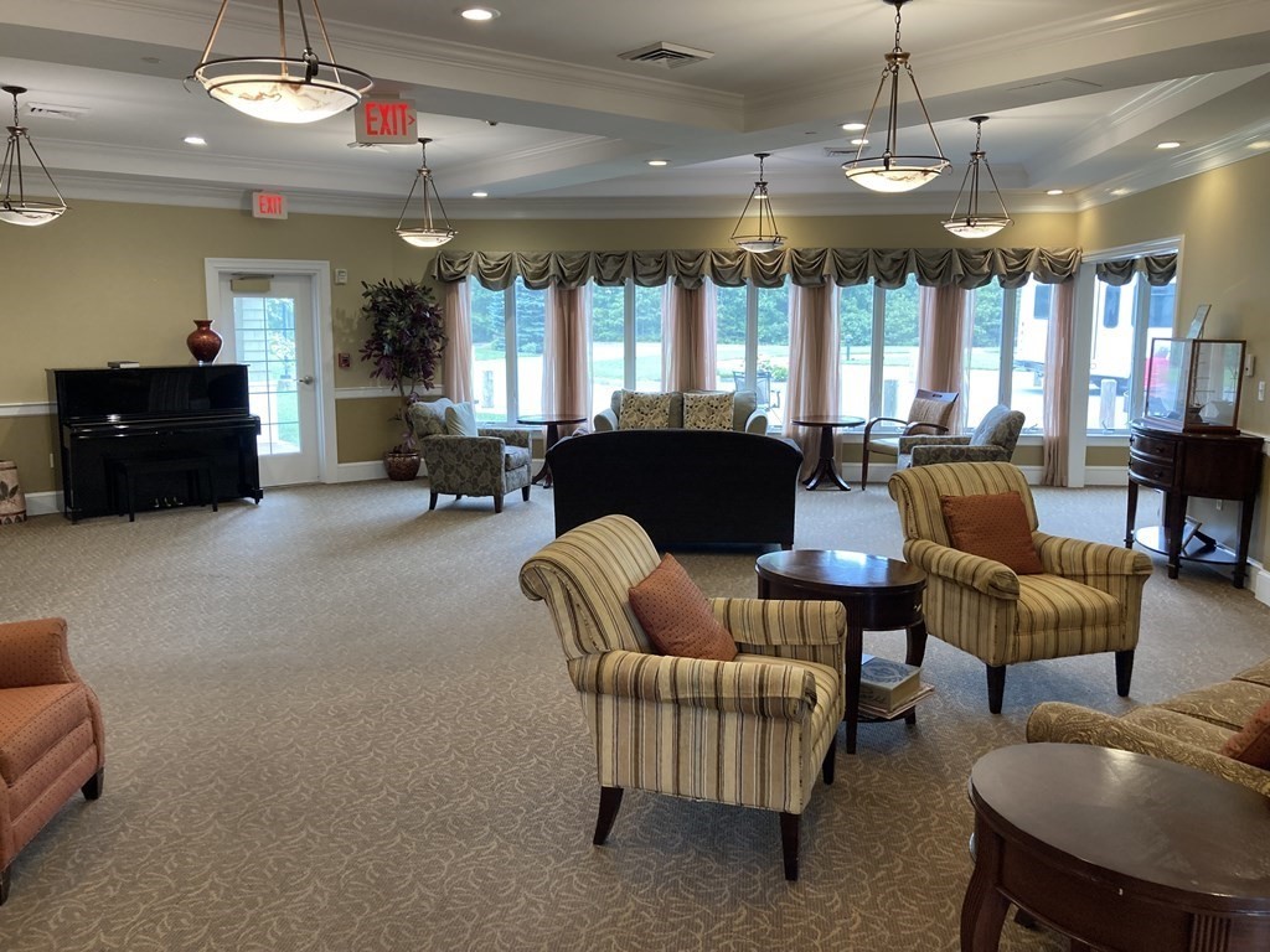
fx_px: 1027
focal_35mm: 28
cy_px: 476
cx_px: 635
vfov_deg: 49.7
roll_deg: -0.1
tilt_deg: -8.3
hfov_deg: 63.4
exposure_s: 1/60
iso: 80
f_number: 1.8
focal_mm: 3.99
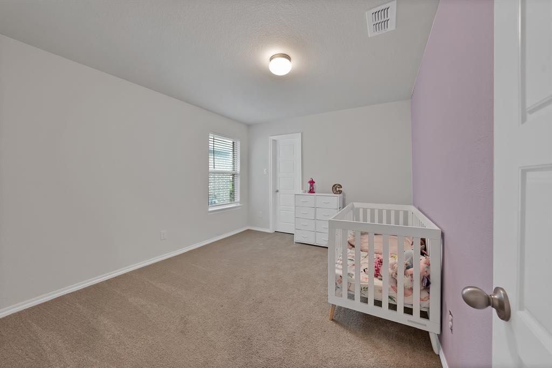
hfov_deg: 112.6
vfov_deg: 90.1
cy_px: 184
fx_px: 184
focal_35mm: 12
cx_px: 276
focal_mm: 12
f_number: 9
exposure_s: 1/2.5
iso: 640
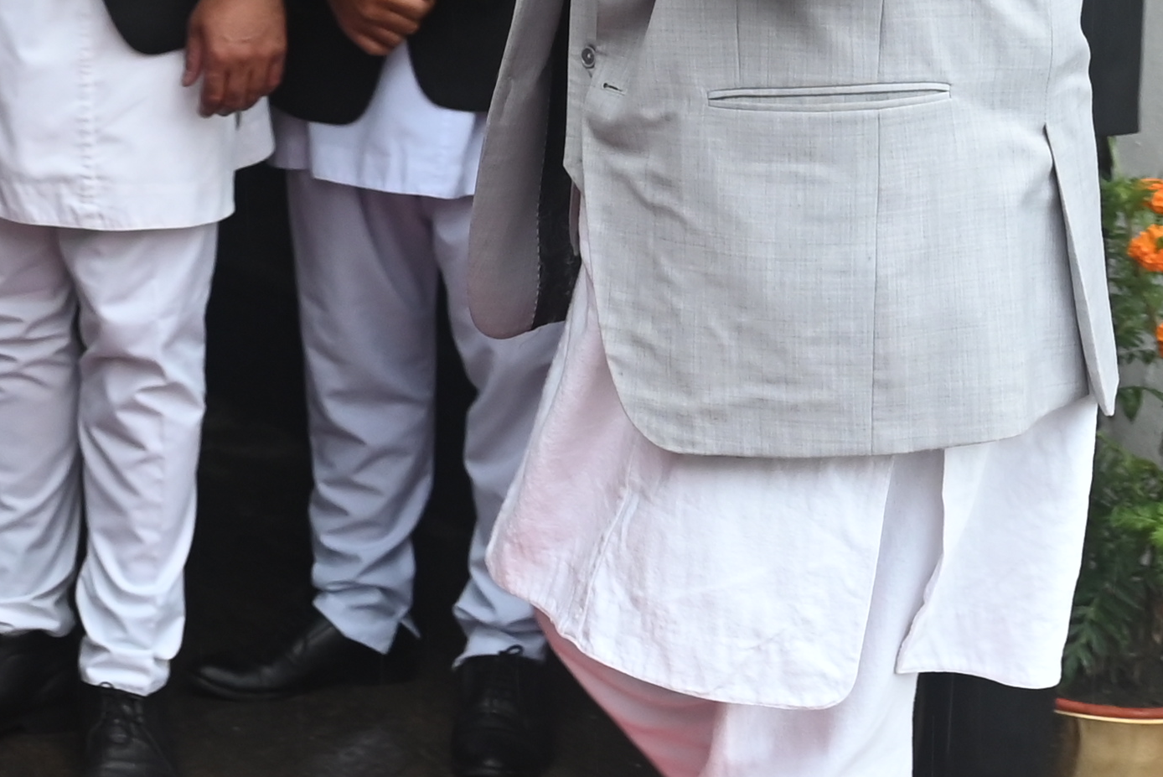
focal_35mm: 104
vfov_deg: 13.1
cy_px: 87
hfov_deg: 18.4
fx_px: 3361
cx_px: -293
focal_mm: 24
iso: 800
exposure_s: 1/125
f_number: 5.6
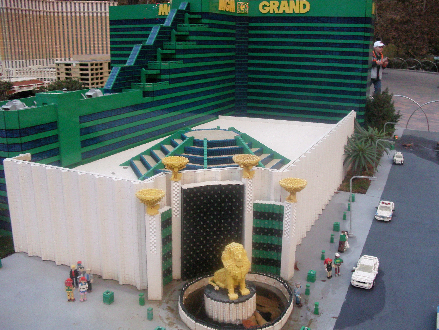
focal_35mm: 38
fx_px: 482
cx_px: 220
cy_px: 165
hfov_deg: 49.0
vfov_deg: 37.7
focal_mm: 6.3
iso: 470
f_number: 3.1
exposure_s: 1/60
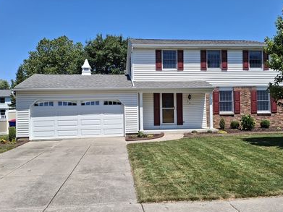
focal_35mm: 32
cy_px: 102
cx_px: 150
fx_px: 262
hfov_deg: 56.8
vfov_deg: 44.1
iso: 32
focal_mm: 4.69
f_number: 1.8
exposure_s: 1/1908
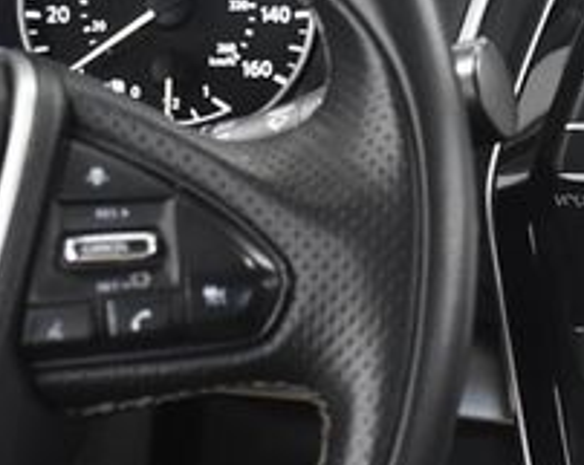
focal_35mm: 134
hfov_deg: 14.1
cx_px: 619
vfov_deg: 11.5
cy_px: 270
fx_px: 2313
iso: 2500
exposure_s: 1/160
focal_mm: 30
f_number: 4
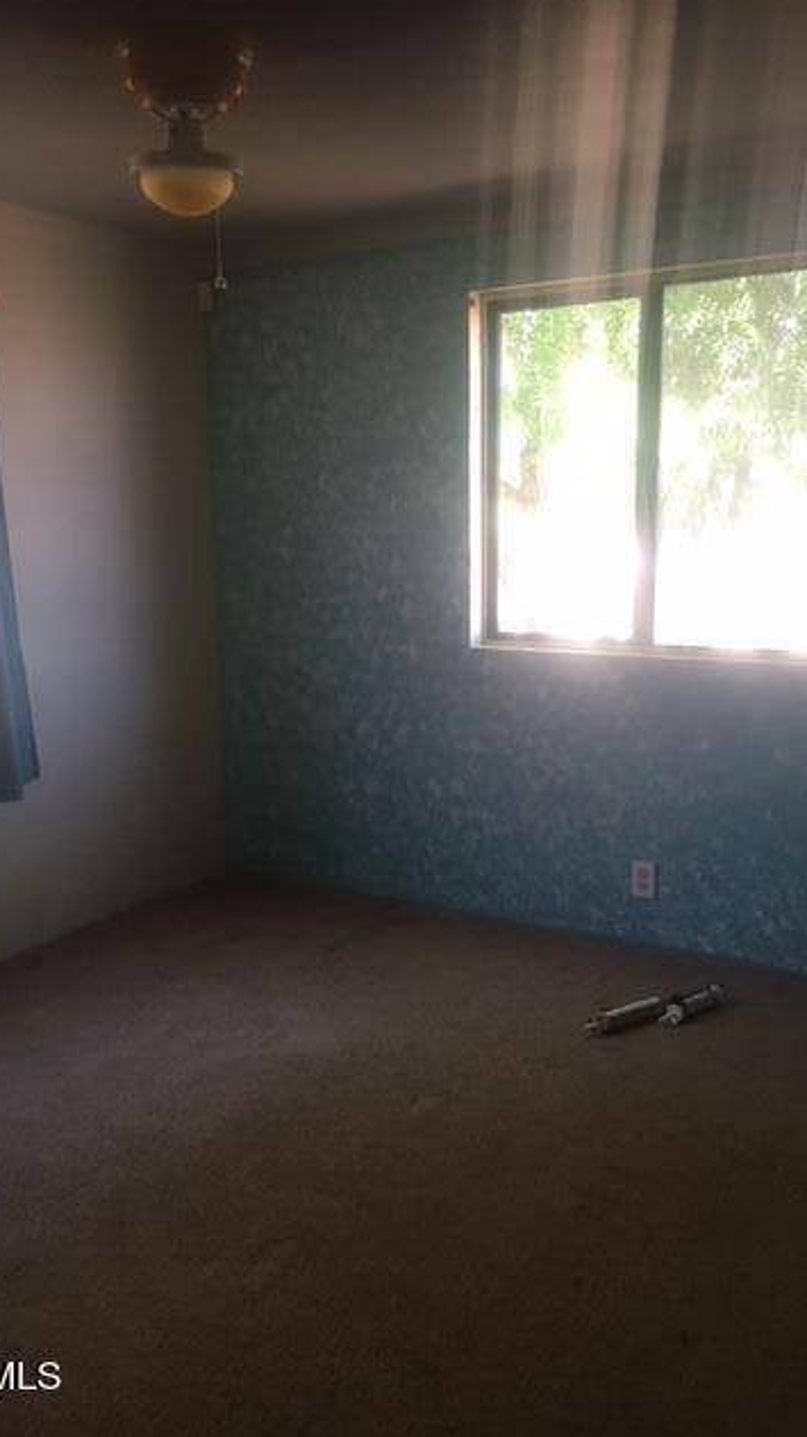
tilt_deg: -6.8
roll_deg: +1.5
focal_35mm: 32
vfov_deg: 61.0
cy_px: 712
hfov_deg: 36.6
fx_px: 1219
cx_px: 371
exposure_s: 1/30
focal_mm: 4.15
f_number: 2.2
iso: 40
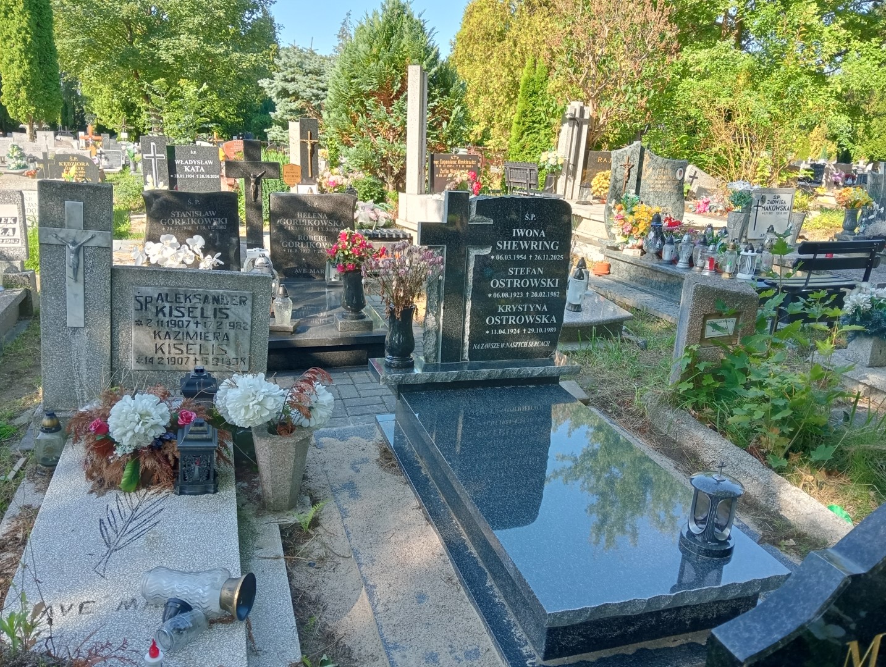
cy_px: 334
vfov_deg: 49.9
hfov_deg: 63.4
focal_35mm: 28
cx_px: 443
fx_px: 718
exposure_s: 1/200
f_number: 1.8
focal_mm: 3.98
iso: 100
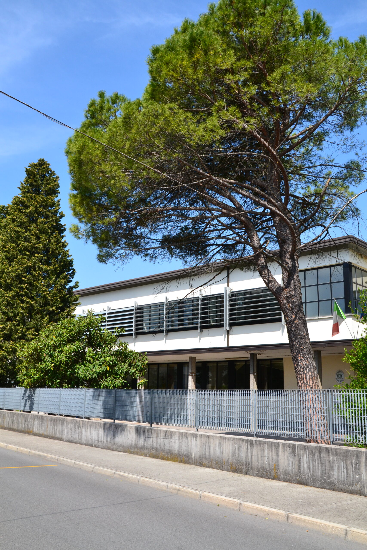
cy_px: 275
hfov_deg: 40.0
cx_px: 184
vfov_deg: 57.2
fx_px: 505
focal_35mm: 33
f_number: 11
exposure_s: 1/400
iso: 400
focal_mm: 22
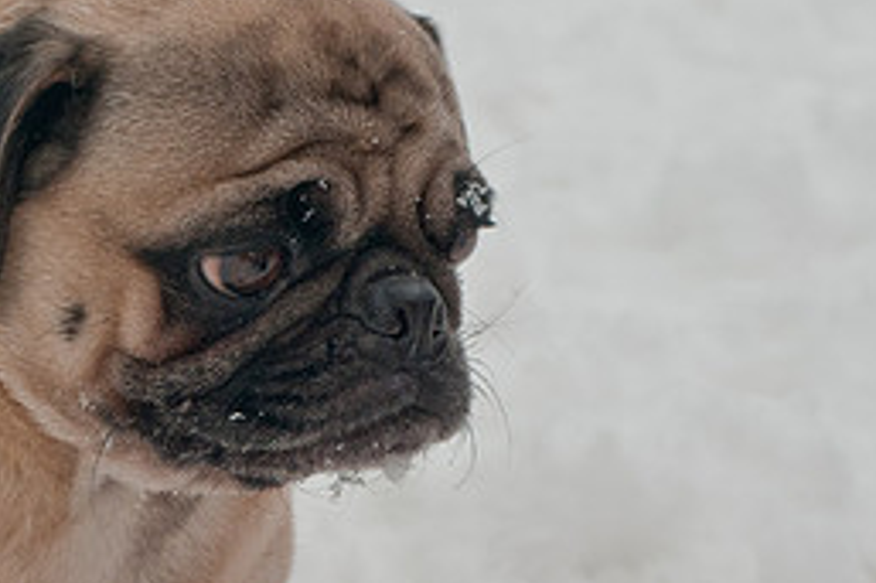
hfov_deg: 12.1
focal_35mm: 169
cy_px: 527
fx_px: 4110
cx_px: 194
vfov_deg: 8.1
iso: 200
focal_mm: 50
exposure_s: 1/1250
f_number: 5.6
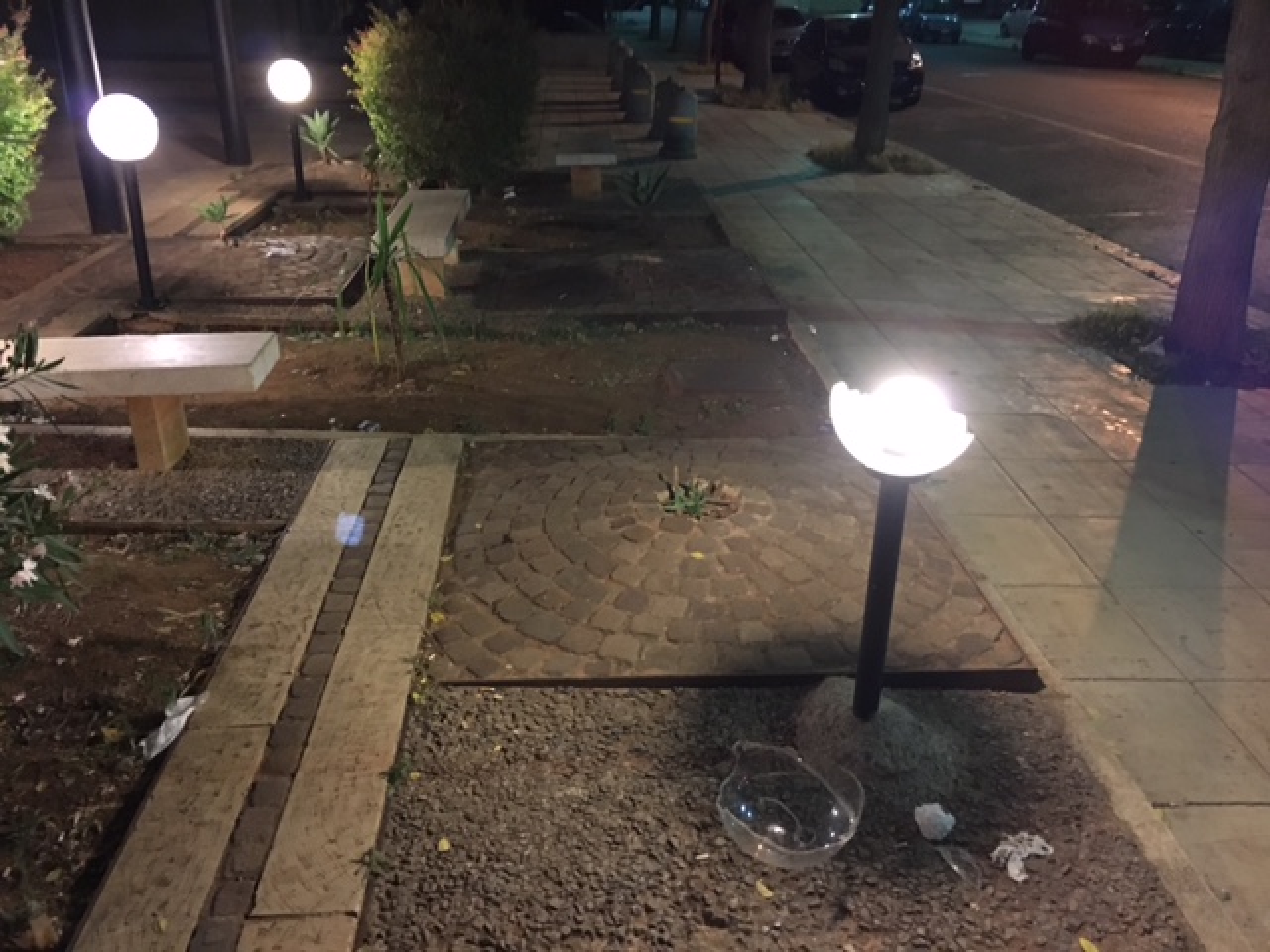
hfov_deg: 61.7
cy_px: 476
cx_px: 635
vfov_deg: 48.2
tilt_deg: -24.7
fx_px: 1064
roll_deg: +0.4
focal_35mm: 29
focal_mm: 4.15
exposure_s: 1/17
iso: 500
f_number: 2.2
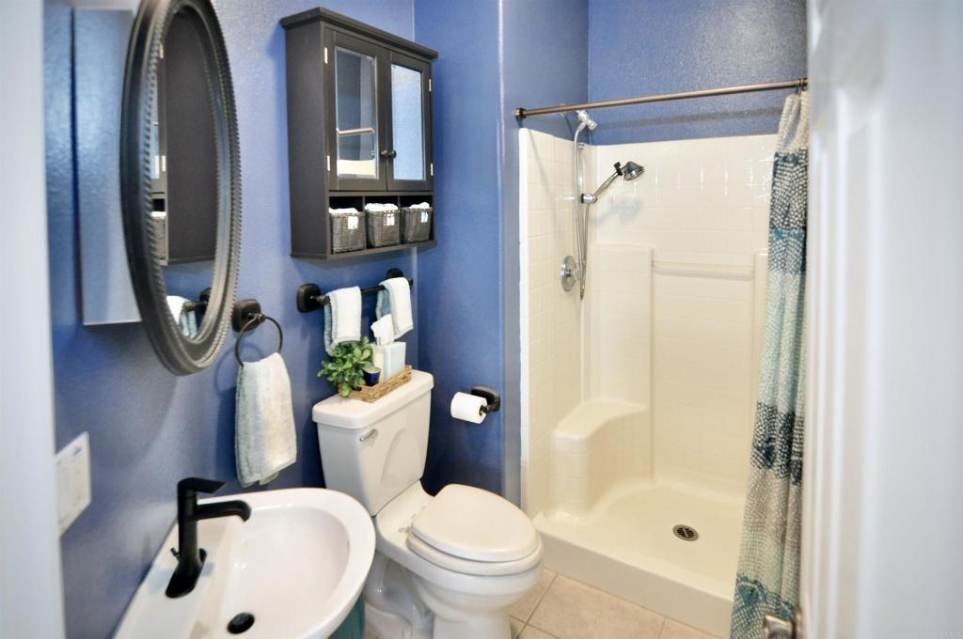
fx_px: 441
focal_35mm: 16
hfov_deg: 95.1
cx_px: 482
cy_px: 320
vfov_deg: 71.9
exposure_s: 1/40
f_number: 3.2
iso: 800
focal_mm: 11
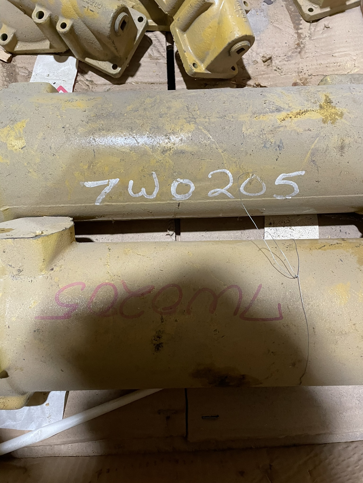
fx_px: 364
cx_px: 182
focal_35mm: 26
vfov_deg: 67.3
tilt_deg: -77.0
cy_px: 242
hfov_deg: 53.1
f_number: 1.6
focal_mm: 4.2
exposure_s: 1/60
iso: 400
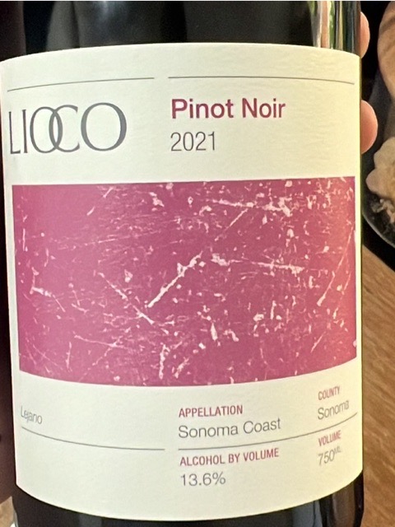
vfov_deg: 58.4
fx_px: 472
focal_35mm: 31
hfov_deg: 45.4
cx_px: 198
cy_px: 264
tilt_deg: -68.9
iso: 250
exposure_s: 1/40
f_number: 1.8
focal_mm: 1.57
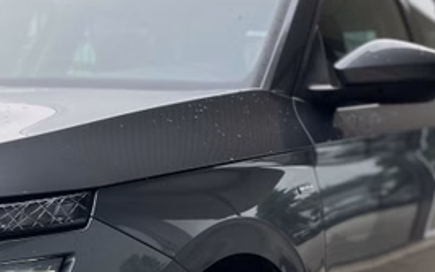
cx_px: -29
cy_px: 233
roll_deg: -1.4
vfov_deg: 15.8
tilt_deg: -5.3
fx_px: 972
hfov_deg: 23.8
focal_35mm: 82
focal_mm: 4.2
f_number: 1.6
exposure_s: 1/647
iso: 50
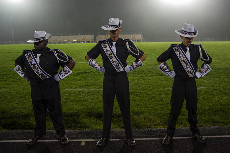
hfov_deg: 54.1
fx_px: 224
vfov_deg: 37.6
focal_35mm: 35
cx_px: 132
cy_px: 62
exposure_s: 1/160
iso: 5000
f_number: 3.8
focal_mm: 28
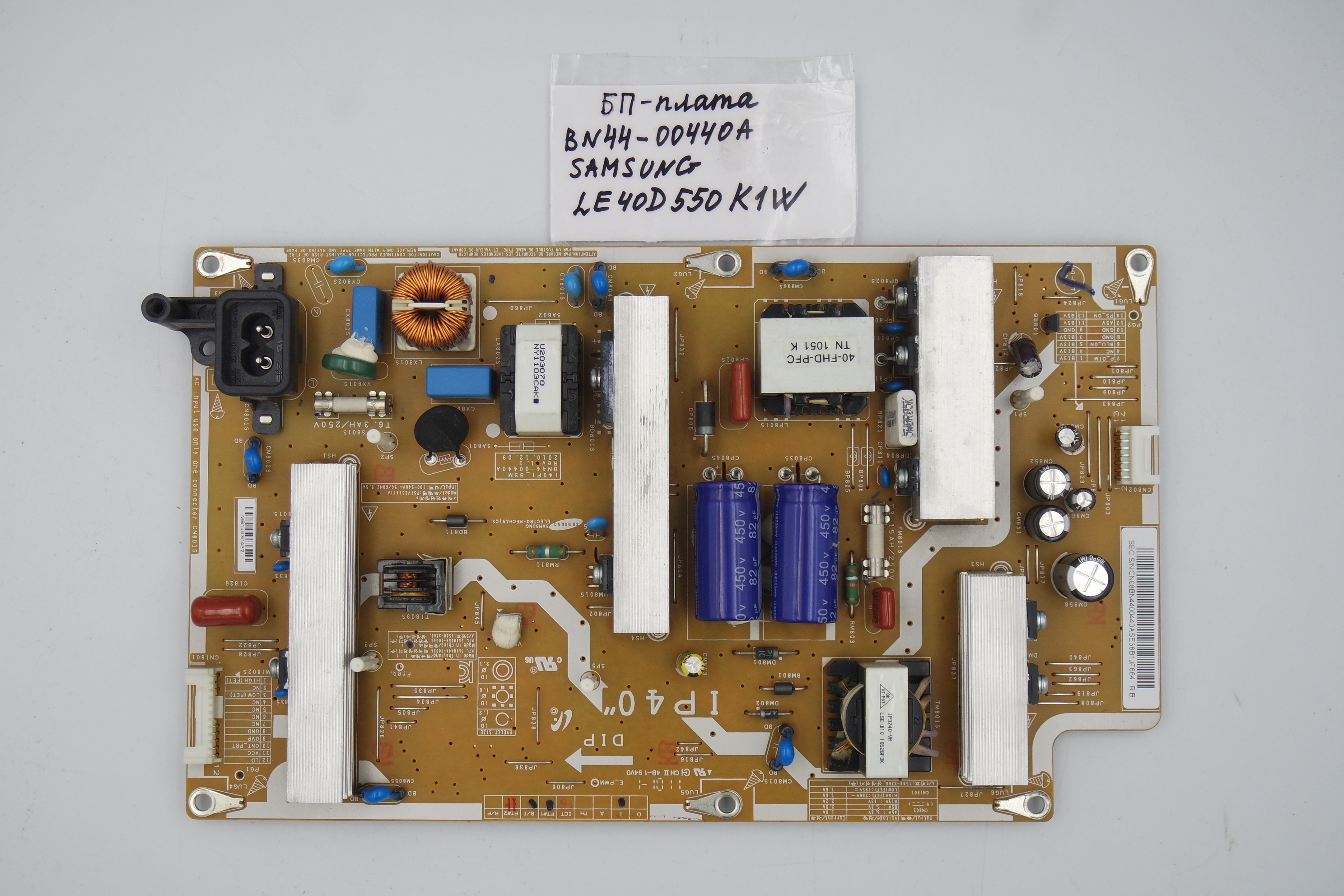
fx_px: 1792
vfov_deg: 28.1
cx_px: 672
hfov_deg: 41.1
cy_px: 448
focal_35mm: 48
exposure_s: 1/125
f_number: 4.5
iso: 160
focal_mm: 18
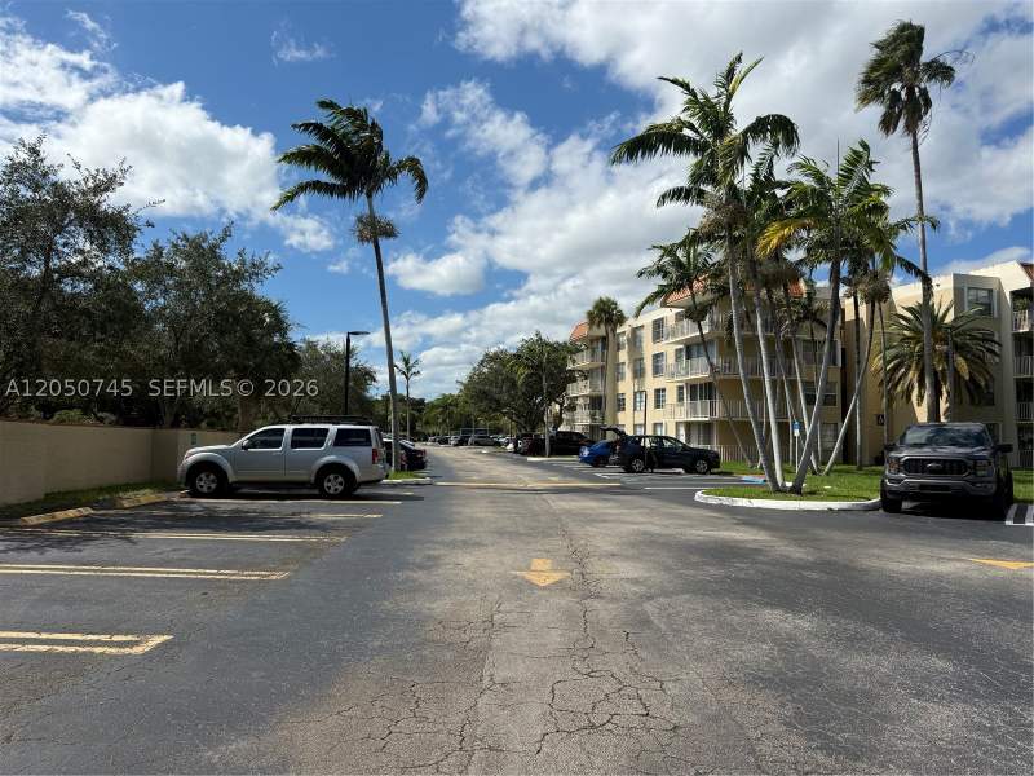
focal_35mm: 24
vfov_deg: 56.8
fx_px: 717
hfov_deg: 71.6
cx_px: 517
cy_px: 388
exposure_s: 1/8130
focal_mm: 6.76
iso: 80
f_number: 1.78
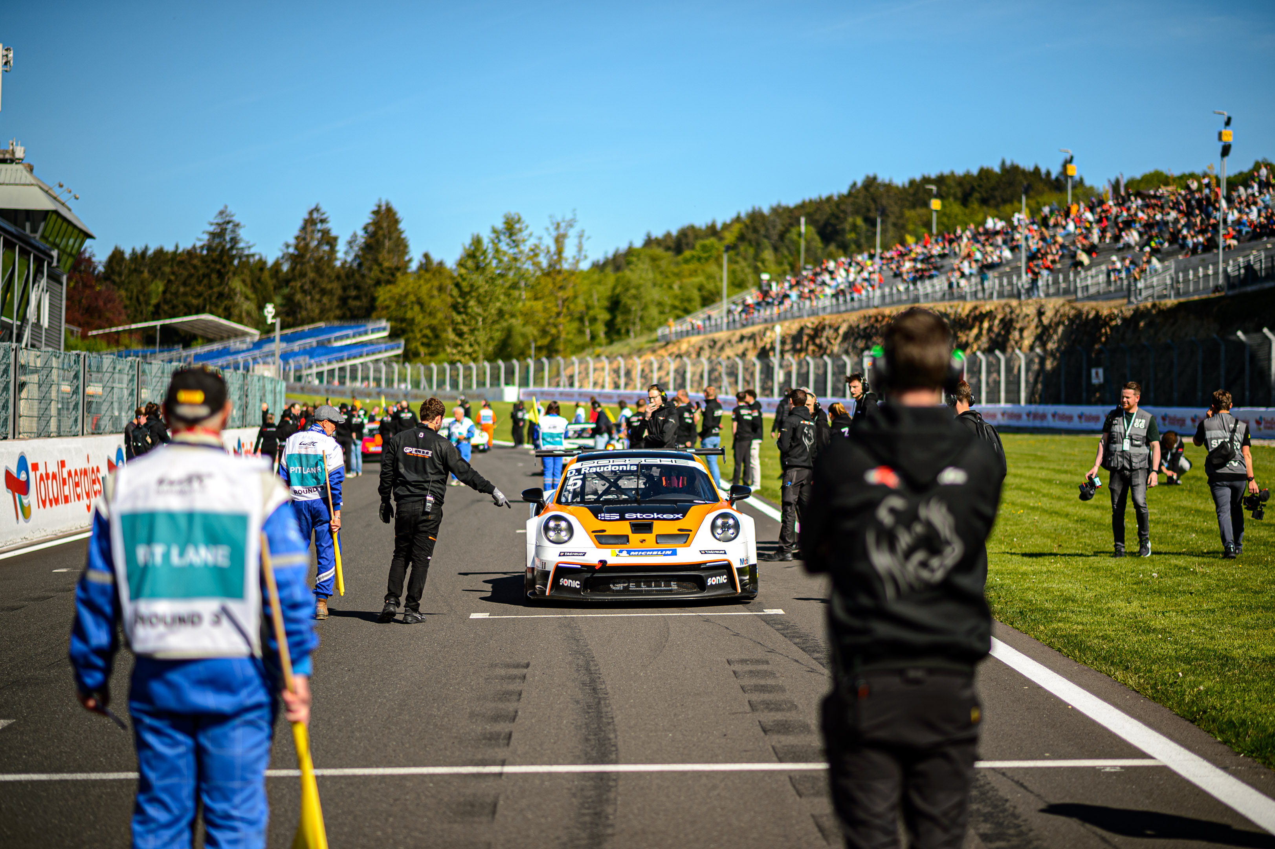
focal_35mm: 87
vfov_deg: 15.7
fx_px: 3072
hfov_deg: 23.5
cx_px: 638
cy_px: 424
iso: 100
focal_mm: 85
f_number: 1.8
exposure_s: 1/2000
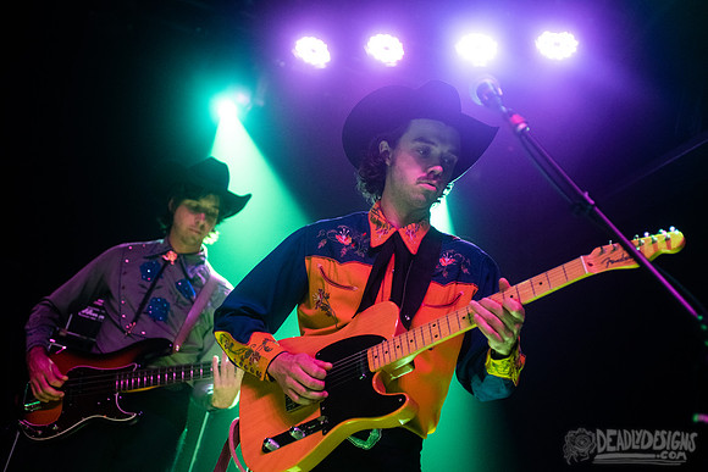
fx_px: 1141
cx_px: 354
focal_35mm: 58
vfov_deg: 23.4
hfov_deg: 34.5
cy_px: 236
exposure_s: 1/125
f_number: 3.2
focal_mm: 58
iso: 3200
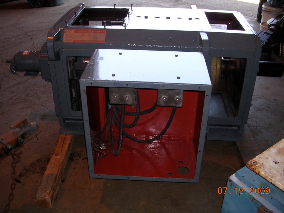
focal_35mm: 38
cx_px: 142
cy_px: 106
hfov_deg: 49.0
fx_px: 312
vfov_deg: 37.7
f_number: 2.8
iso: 100
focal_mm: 5.8
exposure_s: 1/60.1
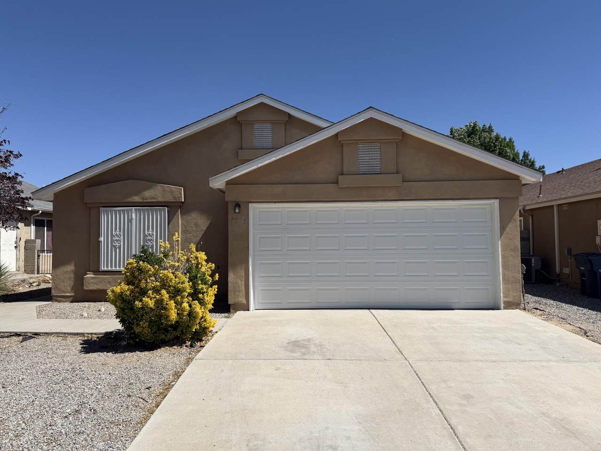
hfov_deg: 71.6
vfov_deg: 56.8
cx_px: 300
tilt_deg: +3.5
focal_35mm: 24
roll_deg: +1.5
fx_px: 417
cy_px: 226
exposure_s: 1/8130
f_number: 1.78
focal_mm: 6.76
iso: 80
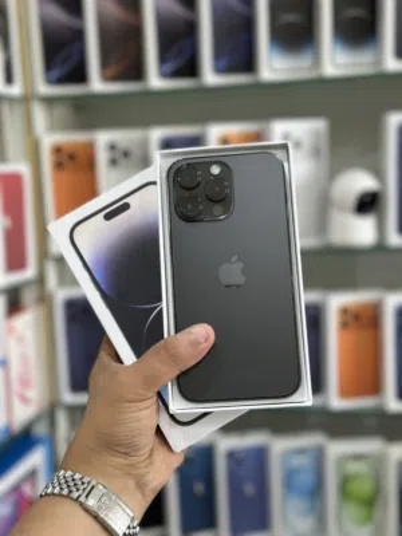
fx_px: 743
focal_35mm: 48
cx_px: 201
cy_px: 268
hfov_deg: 30.3
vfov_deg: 39.7
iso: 125
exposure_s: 1/100
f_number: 1.78
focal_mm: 6.86
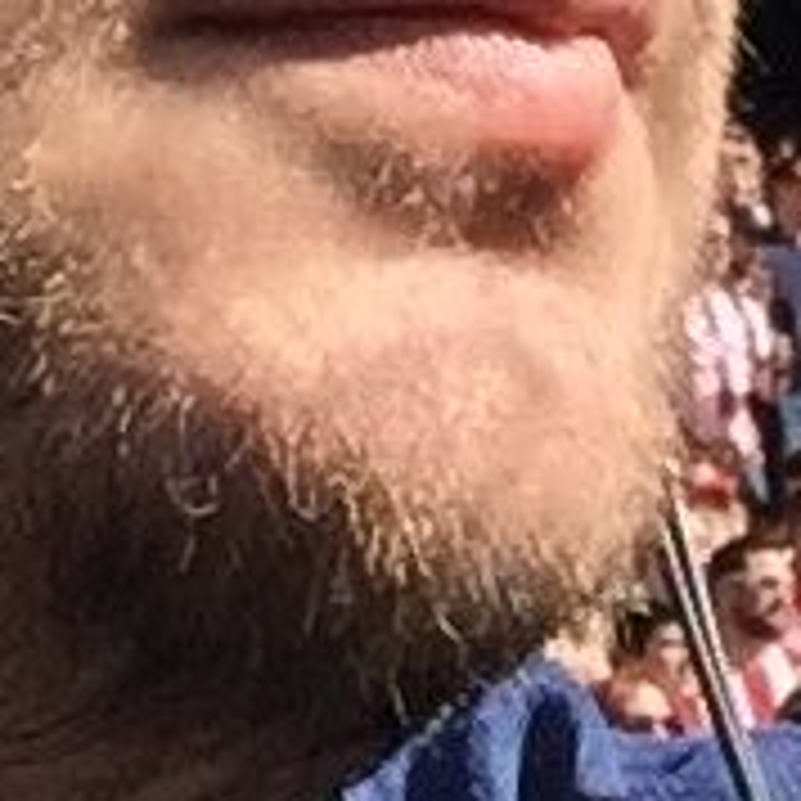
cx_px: 760
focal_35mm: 197
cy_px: -396
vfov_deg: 8.7
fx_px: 5157
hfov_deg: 8.8
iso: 32
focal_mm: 2.65
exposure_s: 1/1282
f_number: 2.2
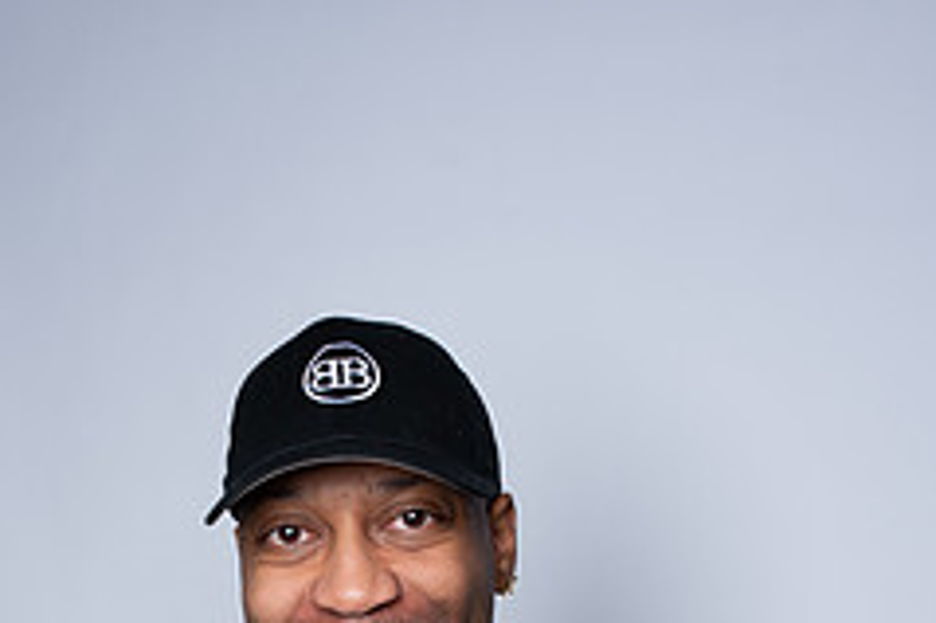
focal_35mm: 66
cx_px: 388
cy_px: 878
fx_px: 1715
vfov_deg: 18.6
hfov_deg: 30.5
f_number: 6.3
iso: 250
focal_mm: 35
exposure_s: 1/200
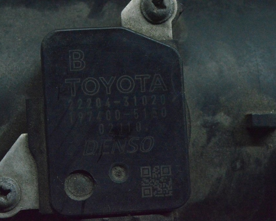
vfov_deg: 16.4
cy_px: 110
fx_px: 764
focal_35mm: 94
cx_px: 119
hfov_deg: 20.5
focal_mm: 55
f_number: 16
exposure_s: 1/200
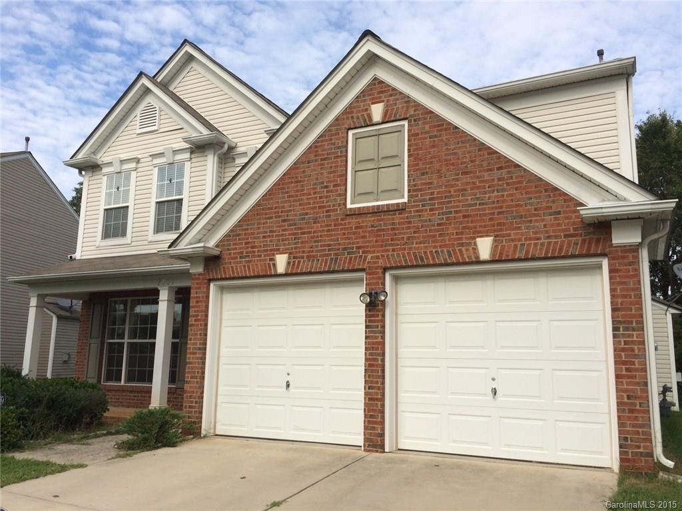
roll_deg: -0.1
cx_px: 341
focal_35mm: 29
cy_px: 256
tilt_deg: +10.6
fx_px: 571
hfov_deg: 61.7
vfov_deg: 48.2
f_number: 2.2
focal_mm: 4.15
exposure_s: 1/1786
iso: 32
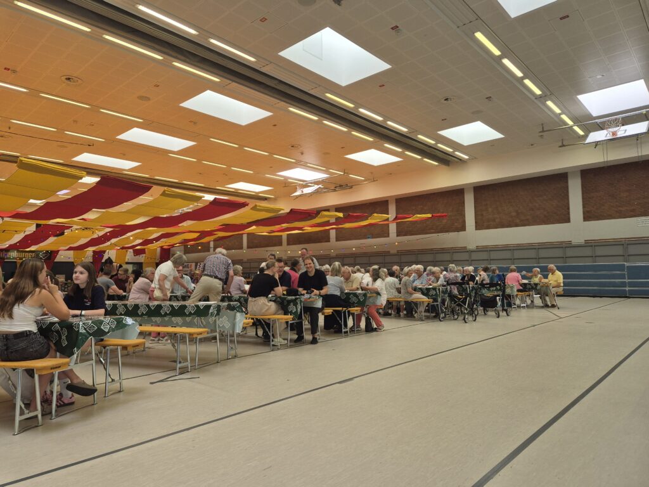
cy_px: 244
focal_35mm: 23
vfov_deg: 58.9
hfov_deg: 73.9
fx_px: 431
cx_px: 324
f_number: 1.8
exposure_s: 1/180
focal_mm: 5.4
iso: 50
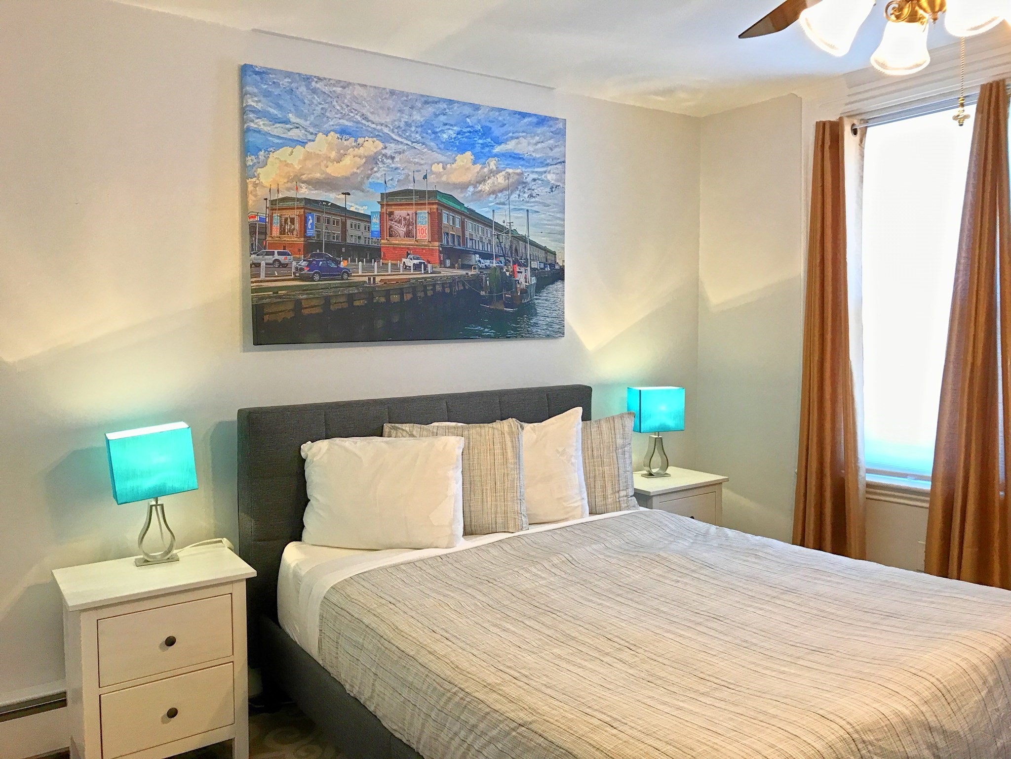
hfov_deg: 63.4
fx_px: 818
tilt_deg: -4.7
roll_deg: +1.0
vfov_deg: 49.7
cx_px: 506
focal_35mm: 28
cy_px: 380
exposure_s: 1/30
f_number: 1.8
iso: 25
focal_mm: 3.99
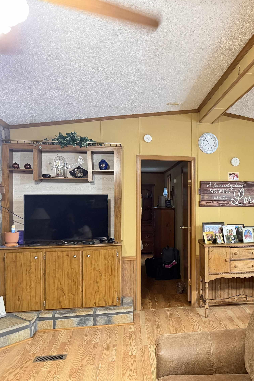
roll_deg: +0.3
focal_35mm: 34
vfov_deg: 55.8
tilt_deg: +0.0
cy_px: 193
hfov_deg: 37.3
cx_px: 210
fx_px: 360
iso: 800
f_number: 1.78
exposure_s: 1/30
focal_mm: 6.76
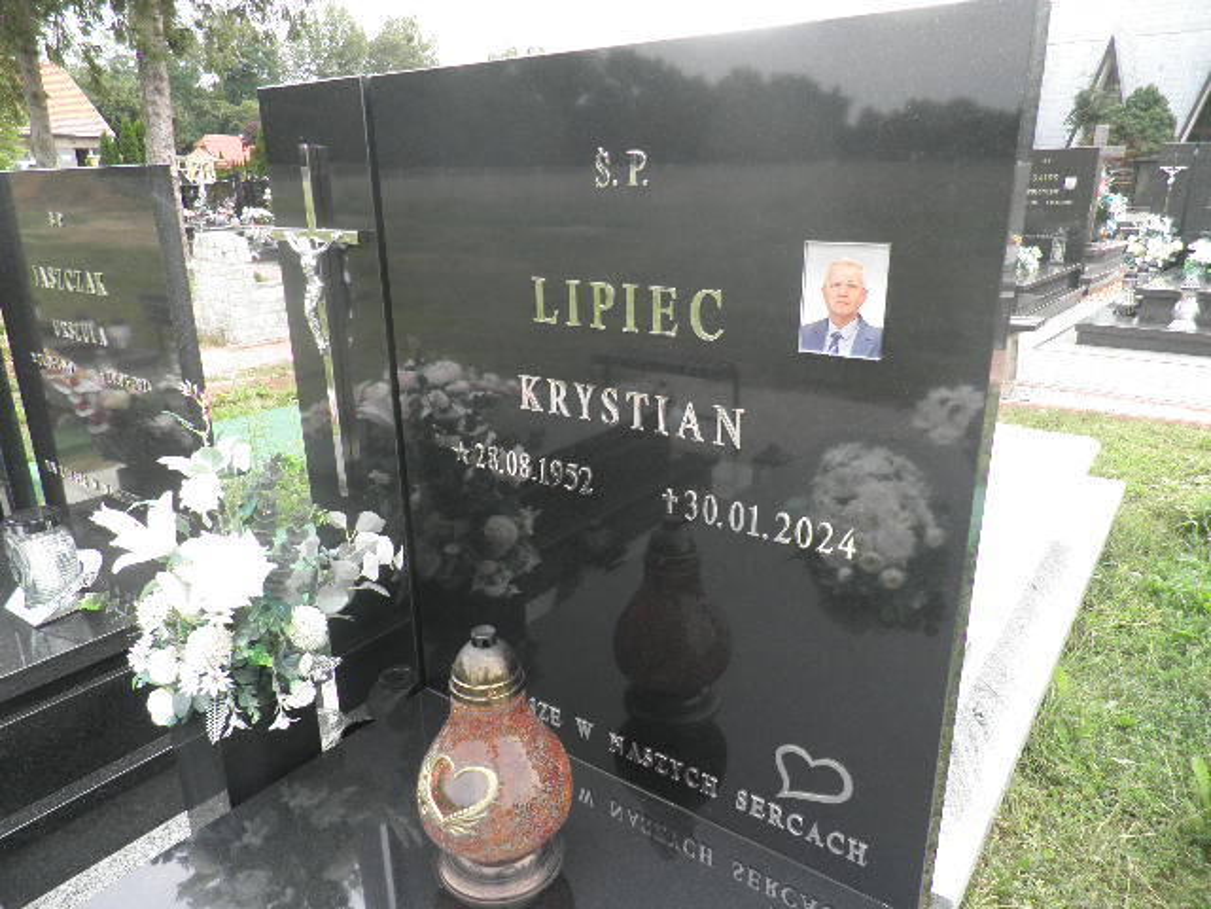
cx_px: 606
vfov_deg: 56.8
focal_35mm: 24
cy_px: 454
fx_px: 840
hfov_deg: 71.6
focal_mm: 4.3
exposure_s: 1/100
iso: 64
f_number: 3.3
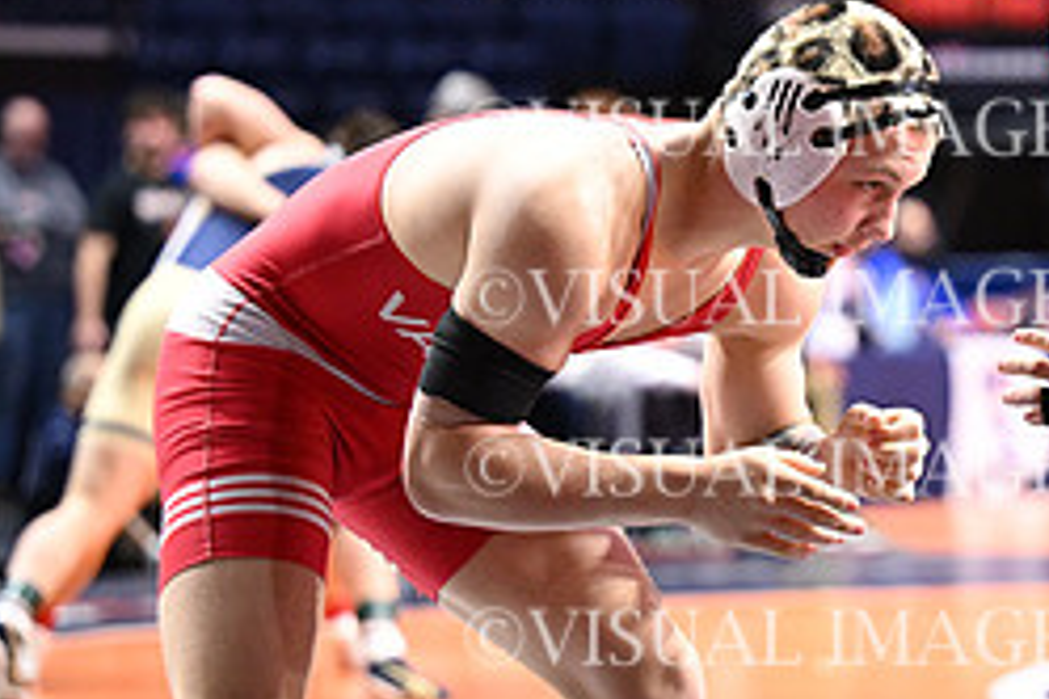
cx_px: 1074
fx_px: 7809
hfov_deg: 7.6
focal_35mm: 268
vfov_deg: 5.1
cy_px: 213
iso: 5600
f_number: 2.8
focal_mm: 115
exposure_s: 1/1000
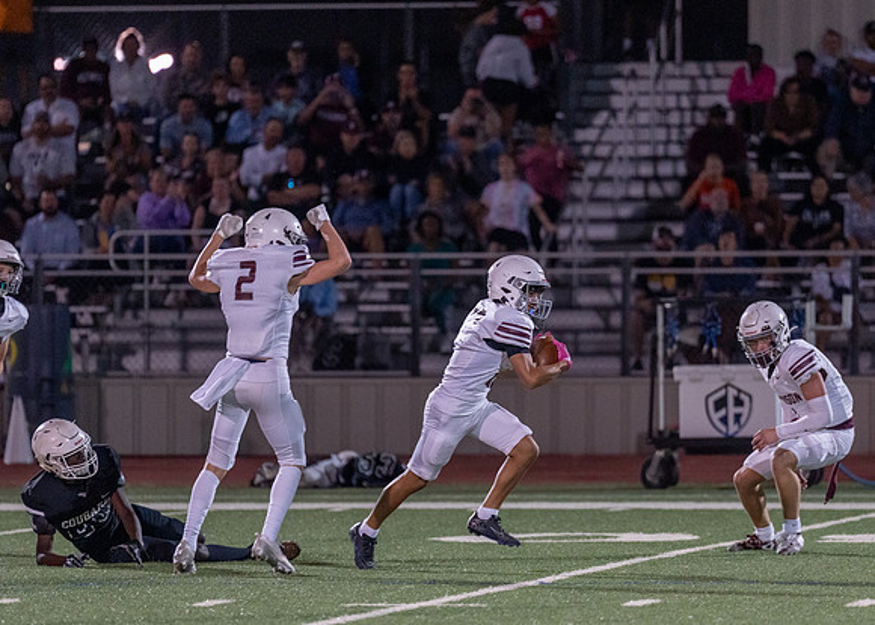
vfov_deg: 4.7
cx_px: 473
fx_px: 7664
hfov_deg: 6.5
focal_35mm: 308
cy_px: 316
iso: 2000
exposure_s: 1/1000
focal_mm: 200
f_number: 2.8
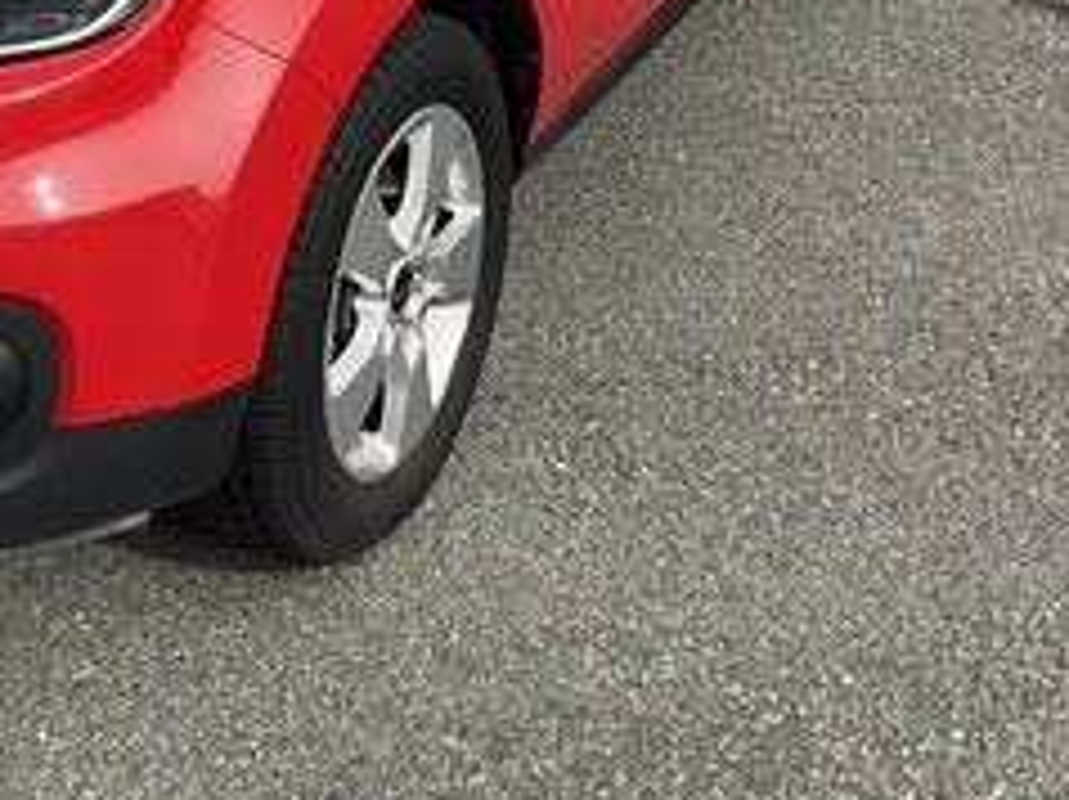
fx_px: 2406
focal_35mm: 78
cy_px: -216
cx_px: 180
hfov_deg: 24.6
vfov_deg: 17.8
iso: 25
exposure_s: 1/1098
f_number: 1.8
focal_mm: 3
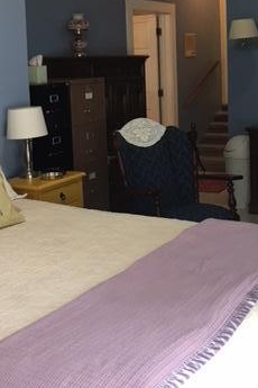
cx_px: 162
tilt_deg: -2.7
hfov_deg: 24.1
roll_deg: +1.2
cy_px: 94
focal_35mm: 56
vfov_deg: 34.8
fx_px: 602
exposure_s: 1/15
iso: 25
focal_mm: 4.15
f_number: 2.2
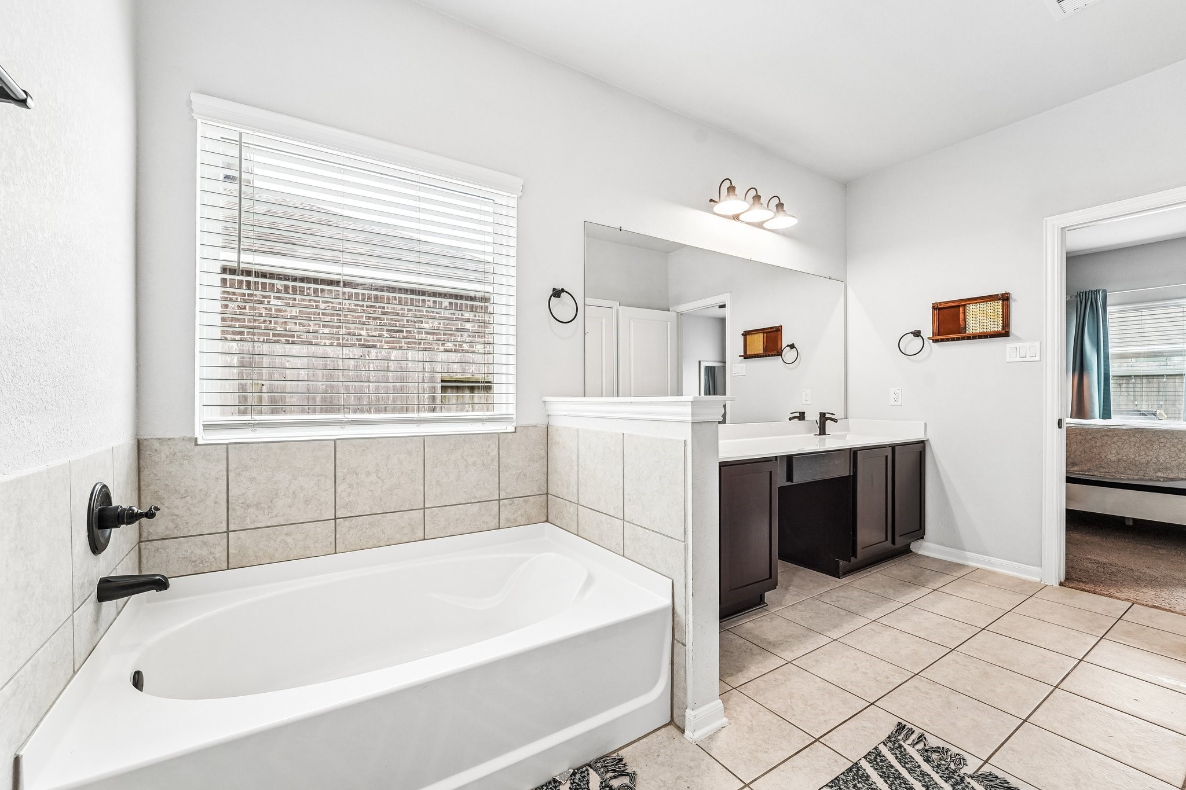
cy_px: 395
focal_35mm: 14
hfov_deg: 104.3
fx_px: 461
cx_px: 593
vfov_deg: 81.2
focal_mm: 14
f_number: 8
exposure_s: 1/50
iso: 500
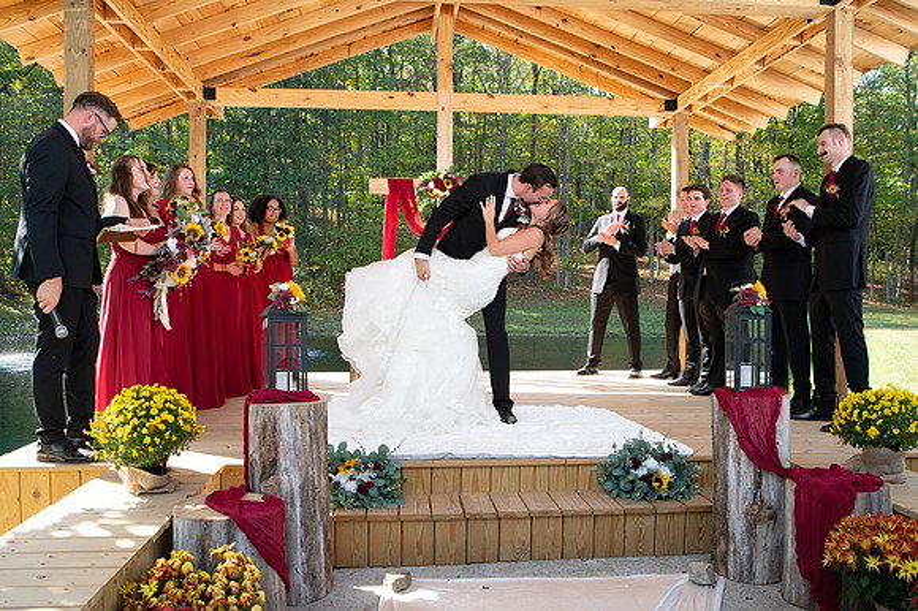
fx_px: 751
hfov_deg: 62.9
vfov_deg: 44.2
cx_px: 465
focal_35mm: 29
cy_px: 337
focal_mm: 24
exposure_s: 1/250
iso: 320
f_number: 4
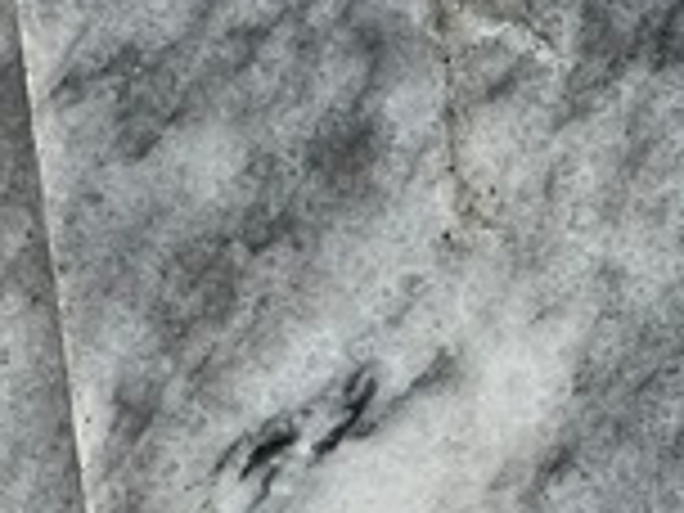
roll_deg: -1.2
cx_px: 1786
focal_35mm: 404
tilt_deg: -21.8
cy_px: 1170
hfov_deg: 4.8
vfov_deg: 3.6
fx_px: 7983
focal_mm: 9
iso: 50
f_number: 2.8
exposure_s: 1/99
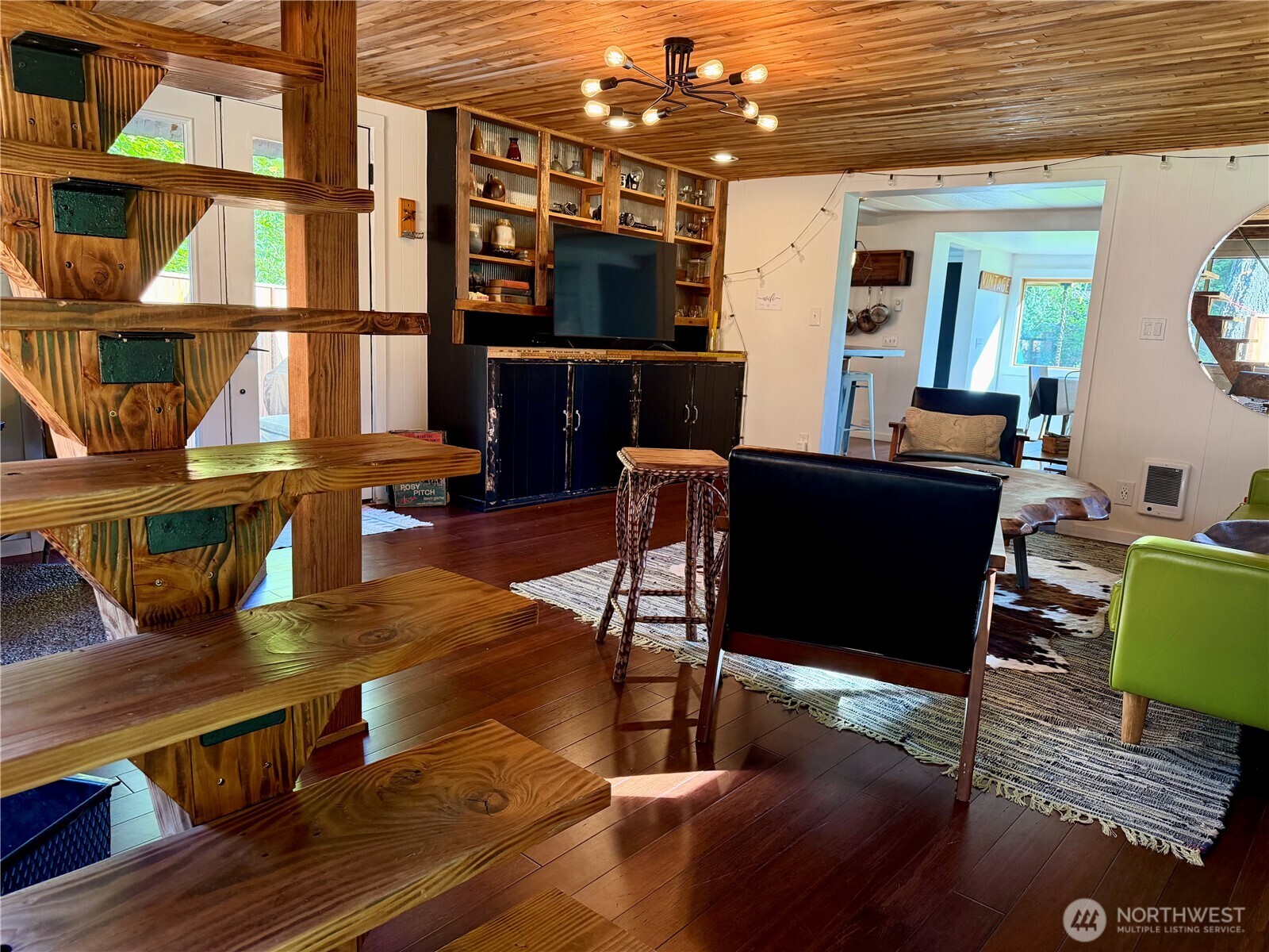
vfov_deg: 56.8
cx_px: 634
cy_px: 476
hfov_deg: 71.6
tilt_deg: -9.8
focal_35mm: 24
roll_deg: -3.0
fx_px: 880
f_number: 1.78
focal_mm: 6.76
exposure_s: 1/120
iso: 320
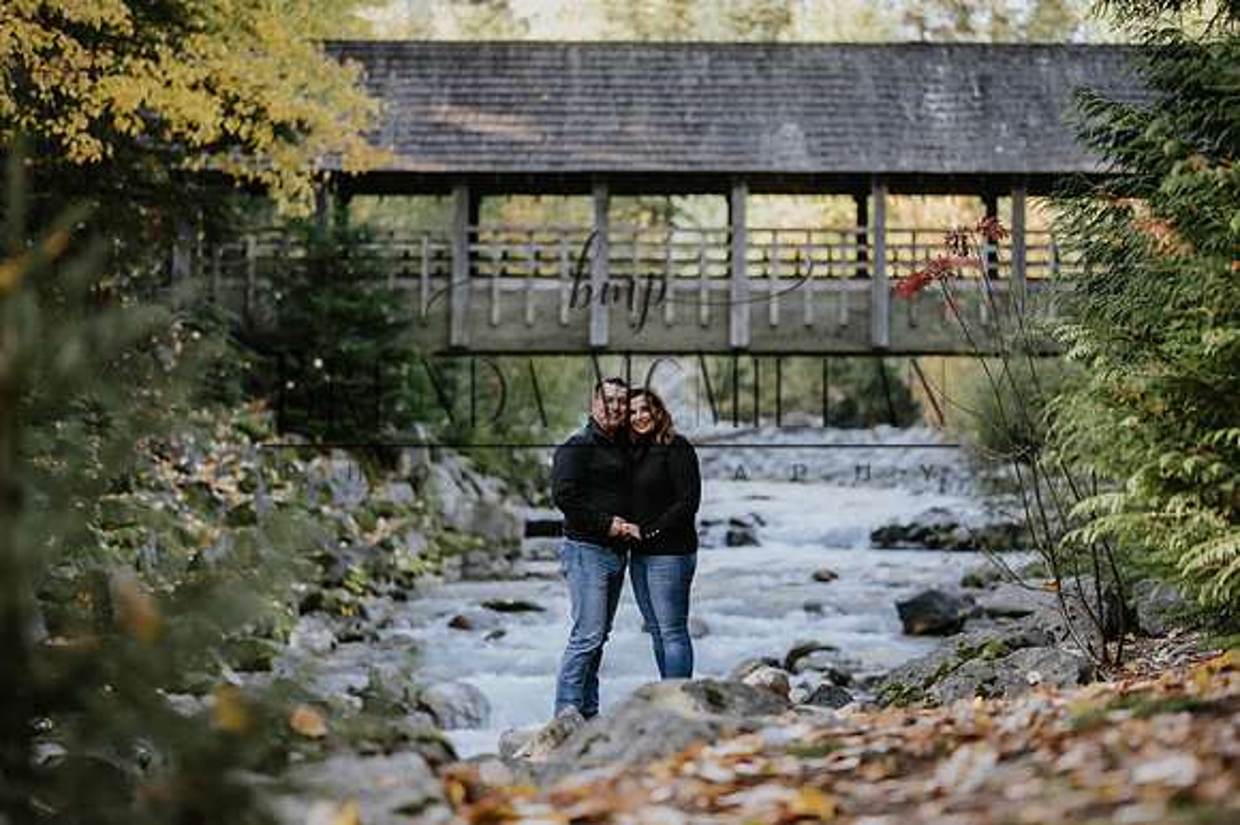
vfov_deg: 15.8
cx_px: 628
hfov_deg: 23.5
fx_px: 2981
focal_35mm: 87
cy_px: 413
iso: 500
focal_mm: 85
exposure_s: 1/800
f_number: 1.8
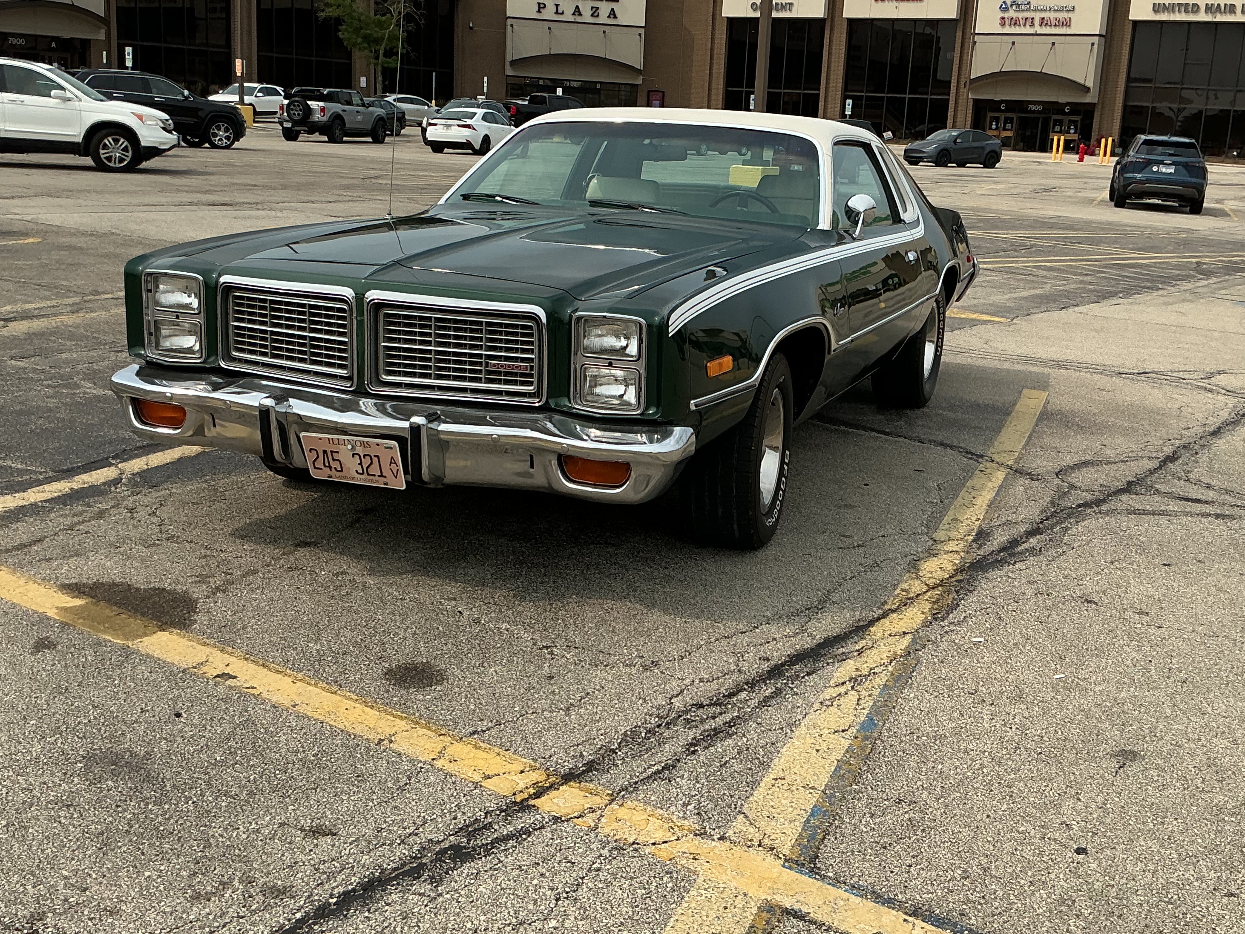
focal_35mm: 40
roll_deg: -3.1
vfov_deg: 35.9
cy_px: 438
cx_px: 680
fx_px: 1439
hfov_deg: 46.7
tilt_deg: -9.2
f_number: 1.8
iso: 25
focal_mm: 3
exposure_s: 1/1786
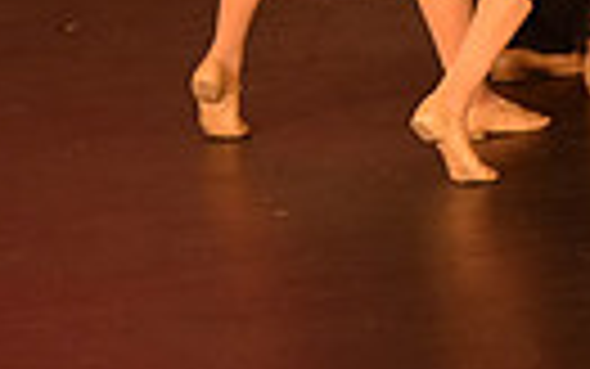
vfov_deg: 2.2
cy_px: -416
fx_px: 9780
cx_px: 802
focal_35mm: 608
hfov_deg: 3.4
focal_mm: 135
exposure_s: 1/250
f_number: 4
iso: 2000
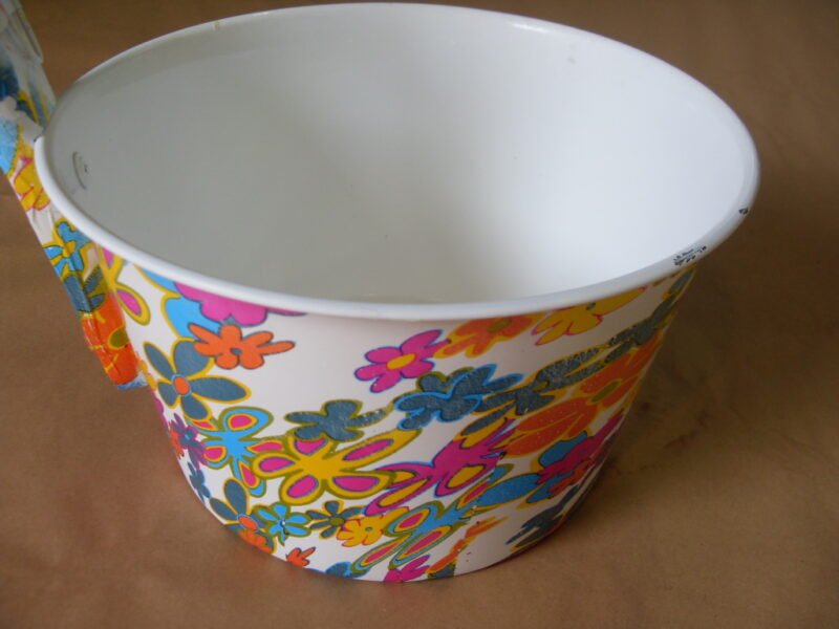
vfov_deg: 40.7
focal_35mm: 35
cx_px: 420
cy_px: 314
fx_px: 848
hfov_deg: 52.6
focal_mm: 6.3
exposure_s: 1/125
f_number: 2.8
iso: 80
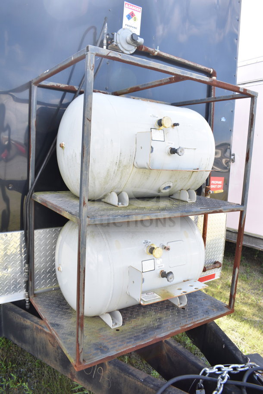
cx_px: 132
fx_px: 296
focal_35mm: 27
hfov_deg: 47.9
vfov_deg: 67.4
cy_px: 197
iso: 200
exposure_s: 1/125
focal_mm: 18
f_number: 5.6
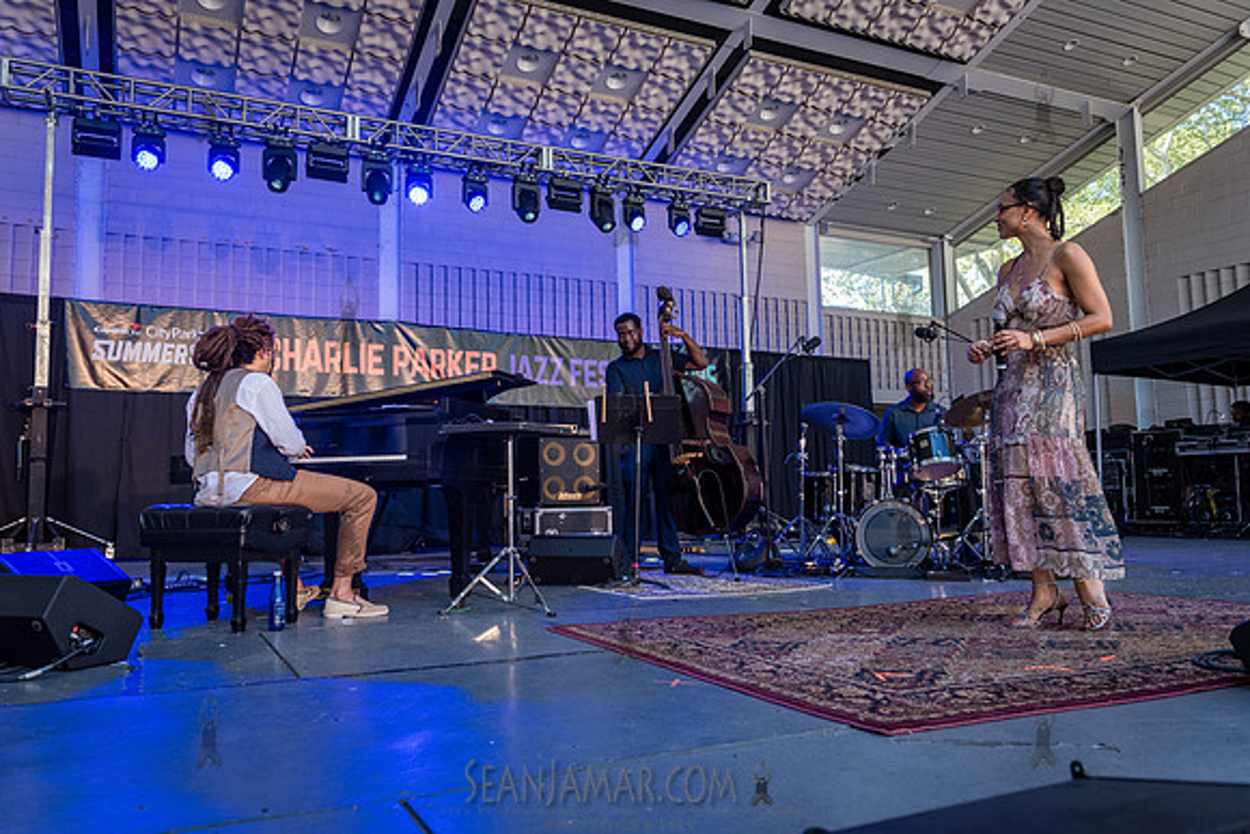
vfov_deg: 46.4
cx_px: 625
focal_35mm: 28
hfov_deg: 65.5
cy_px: 417
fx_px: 972
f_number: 4
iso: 1250
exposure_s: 1/500
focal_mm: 28
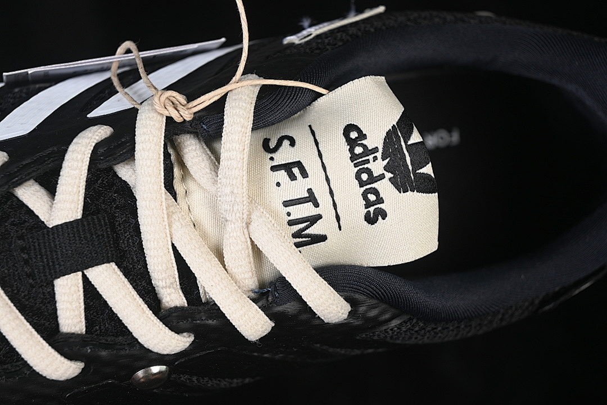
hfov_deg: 27.0
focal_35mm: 75
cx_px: 304
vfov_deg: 18.2
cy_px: 202
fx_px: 1264
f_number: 6.3
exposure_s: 1/60
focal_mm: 50
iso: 160
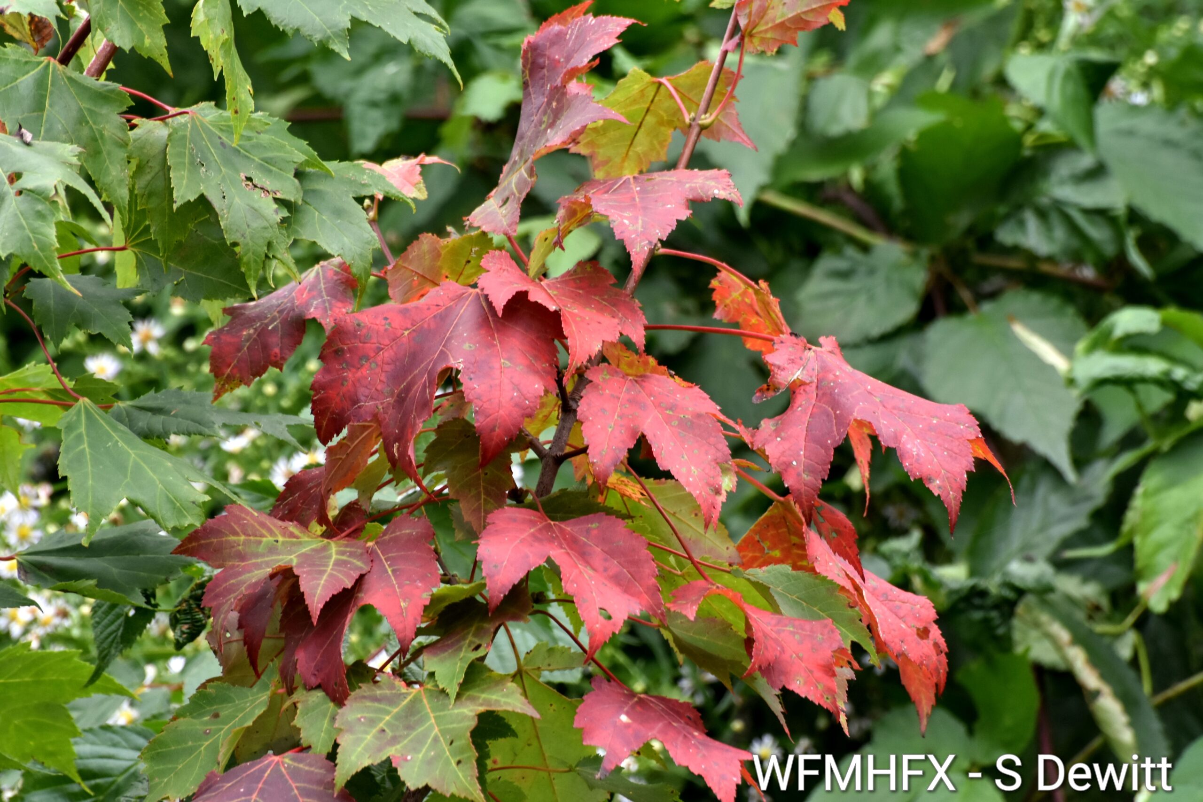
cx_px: 602
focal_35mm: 450
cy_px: 401
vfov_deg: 3.1
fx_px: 15037
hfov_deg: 4.6
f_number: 8
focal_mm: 300
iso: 500
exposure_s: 1/200
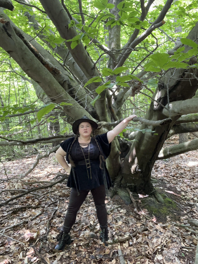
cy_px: 132
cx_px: 99
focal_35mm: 30
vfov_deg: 60.0
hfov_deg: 46.8
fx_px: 229
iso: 200
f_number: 2.2
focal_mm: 2.71
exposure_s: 1/60
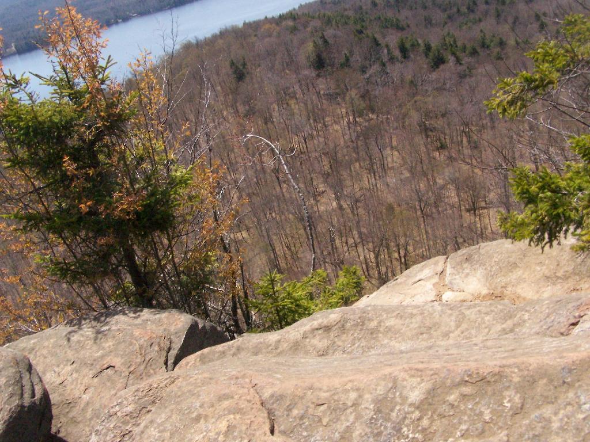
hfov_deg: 49.0
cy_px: 221
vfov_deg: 37.7
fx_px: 648
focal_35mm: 38
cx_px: 295
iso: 400
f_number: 5.6
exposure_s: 1/1600
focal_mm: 6.3
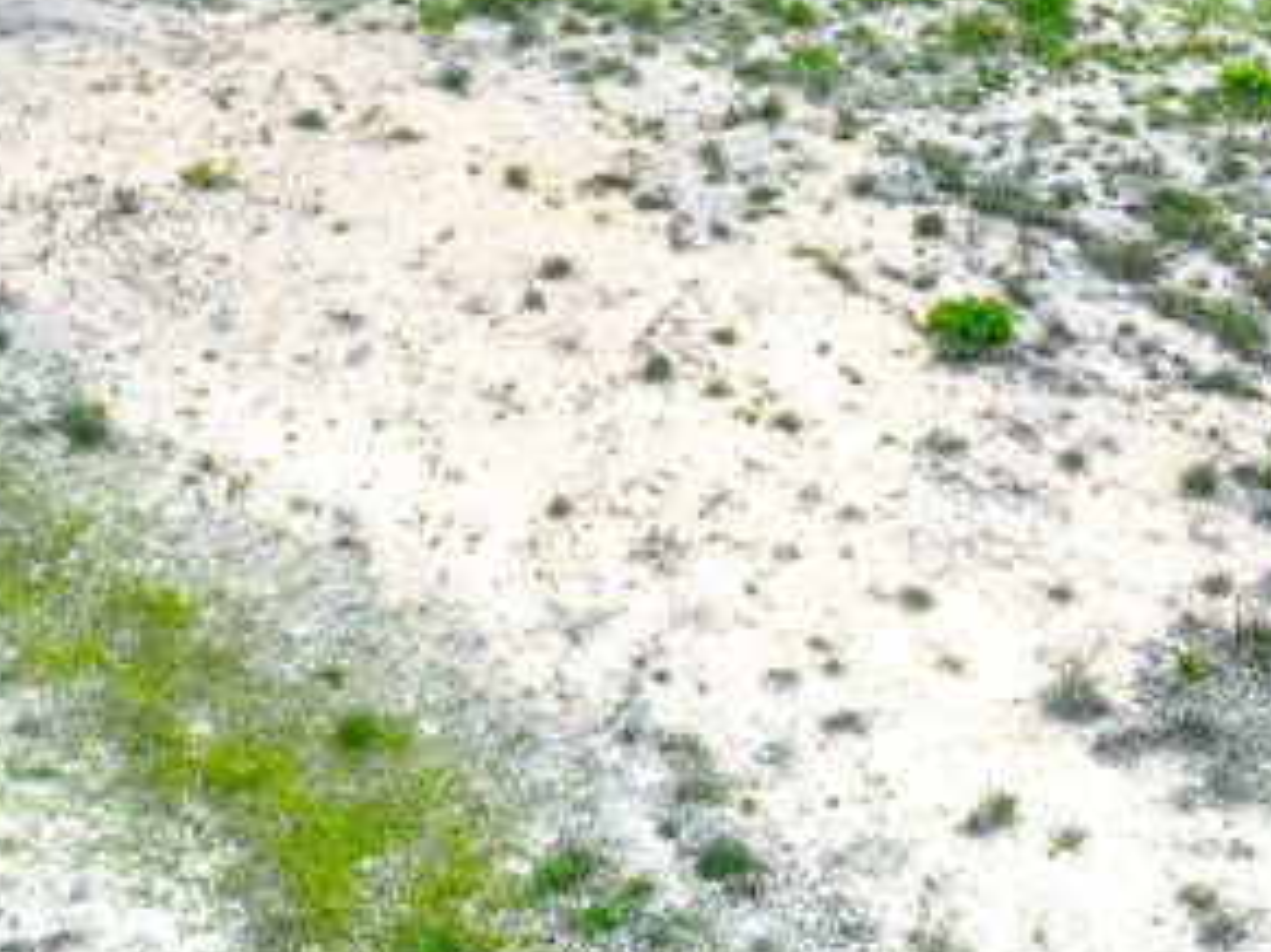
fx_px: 4368
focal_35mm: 119
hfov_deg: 16.5
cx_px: 491
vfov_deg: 11.5
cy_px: -786
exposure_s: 1/640
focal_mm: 12.29
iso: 160
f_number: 2.8
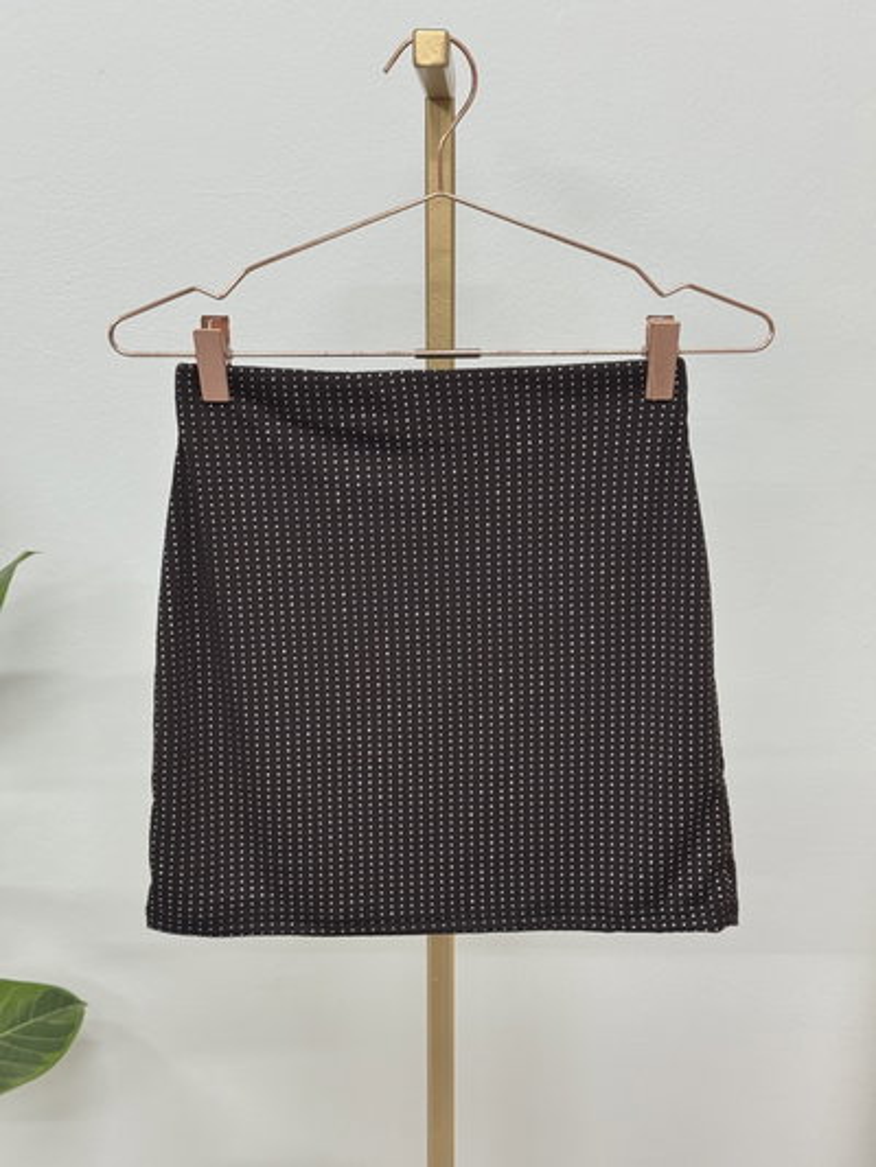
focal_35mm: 48
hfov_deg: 30.3
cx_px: 438
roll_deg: +0.8
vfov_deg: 39.6
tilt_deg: -11.8
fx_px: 1619
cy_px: 584
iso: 250
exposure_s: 1/50
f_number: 1.78
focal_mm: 6.76
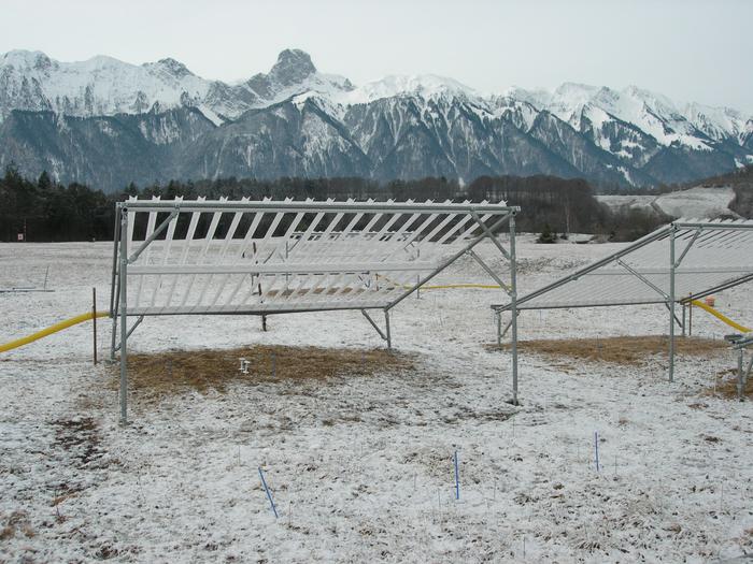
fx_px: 827
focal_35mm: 38
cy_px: 282
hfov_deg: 49.0
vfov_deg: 37.7
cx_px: 376
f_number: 4.8
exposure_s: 1/651
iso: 50
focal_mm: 7.8
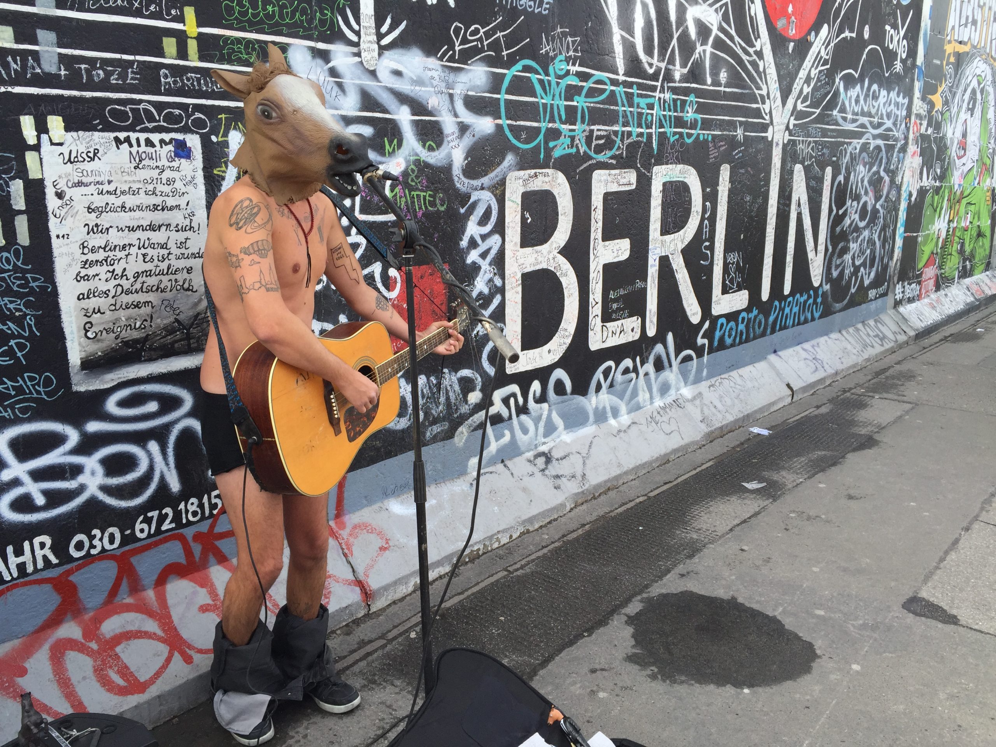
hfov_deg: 61.7
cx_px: 498
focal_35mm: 29
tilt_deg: -12.3
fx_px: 834
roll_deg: -0.3
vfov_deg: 48.2
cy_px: 374
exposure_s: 1/618
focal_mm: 4.15
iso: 32
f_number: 2.2
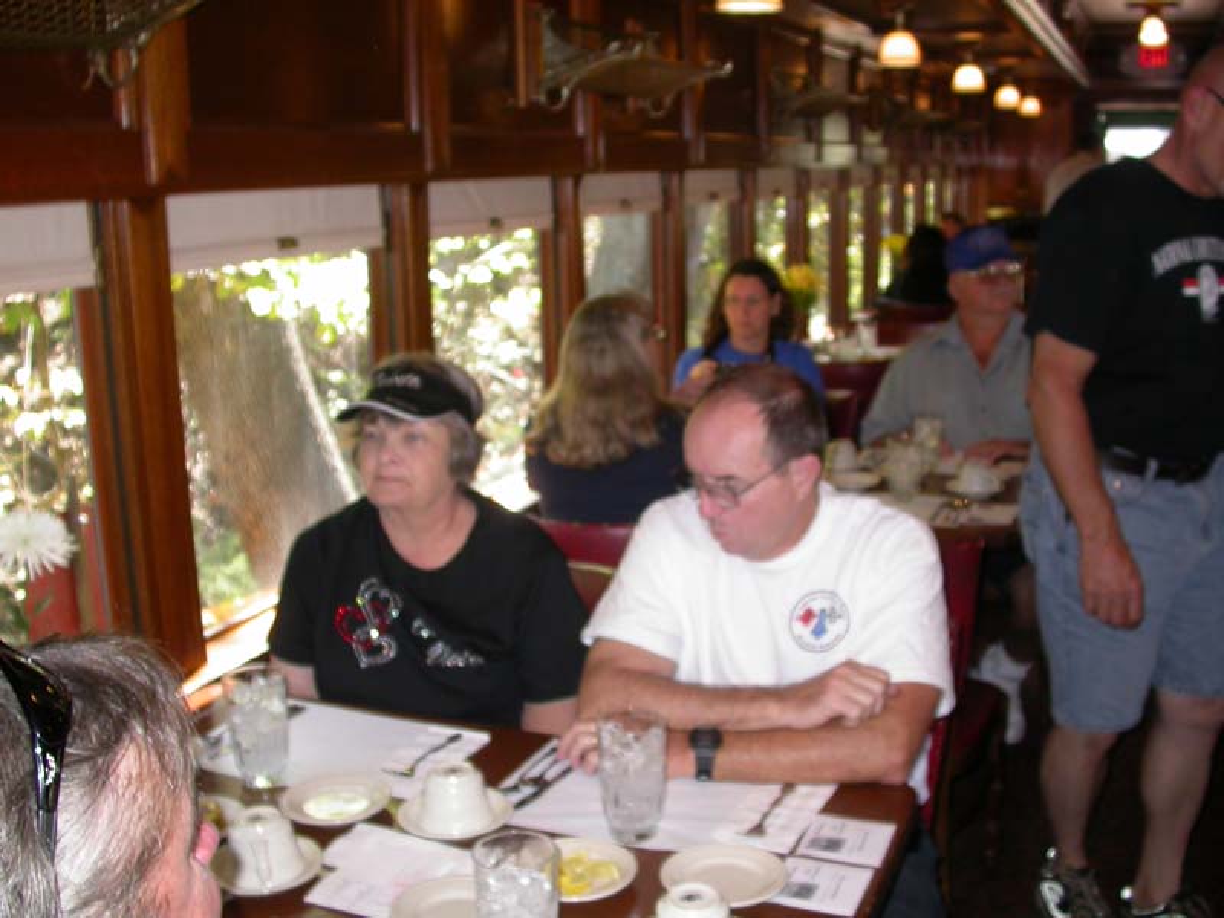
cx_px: 612
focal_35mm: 38
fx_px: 1344
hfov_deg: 49.0
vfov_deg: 37.7
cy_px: 459
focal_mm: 7.85
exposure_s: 1/60
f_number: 2.6
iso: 100
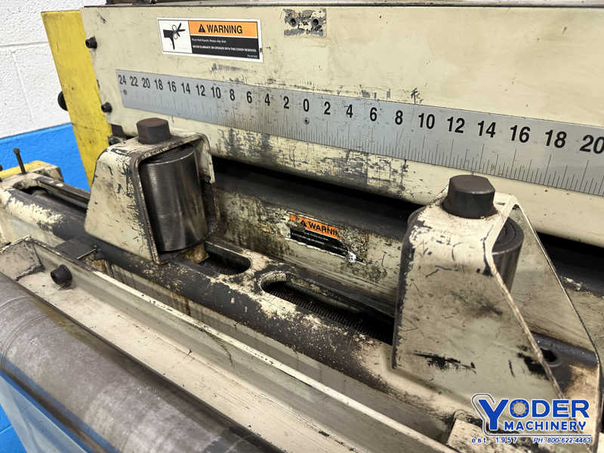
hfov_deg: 71.6
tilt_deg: -28.9
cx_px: 302
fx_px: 419
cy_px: 226
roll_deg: +1.2
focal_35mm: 24
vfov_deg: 56.8
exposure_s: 1/60
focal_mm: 6.86
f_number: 1.78
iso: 320
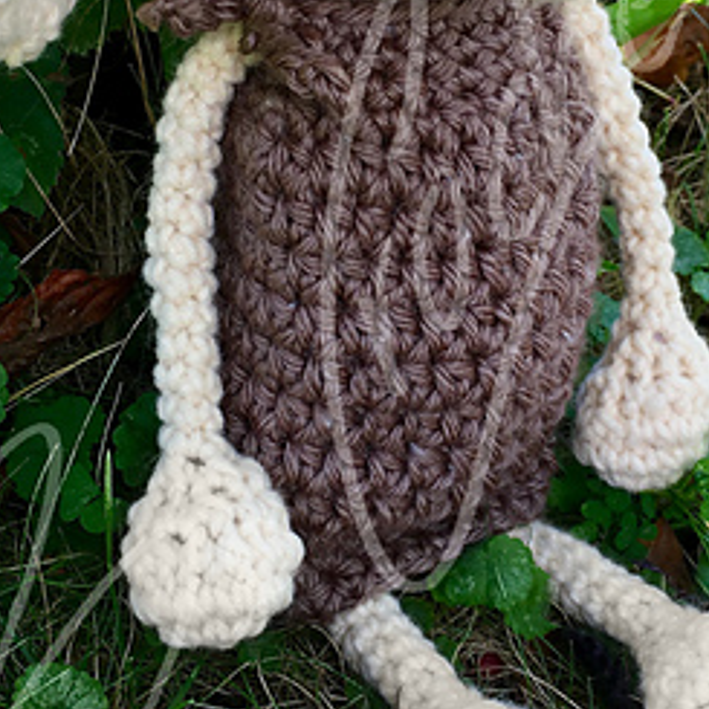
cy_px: 211
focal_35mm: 67
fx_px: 1553
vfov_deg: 25.5
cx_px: 396
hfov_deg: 25.7
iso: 25
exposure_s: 1/120
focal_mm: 4.15
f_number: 2.2
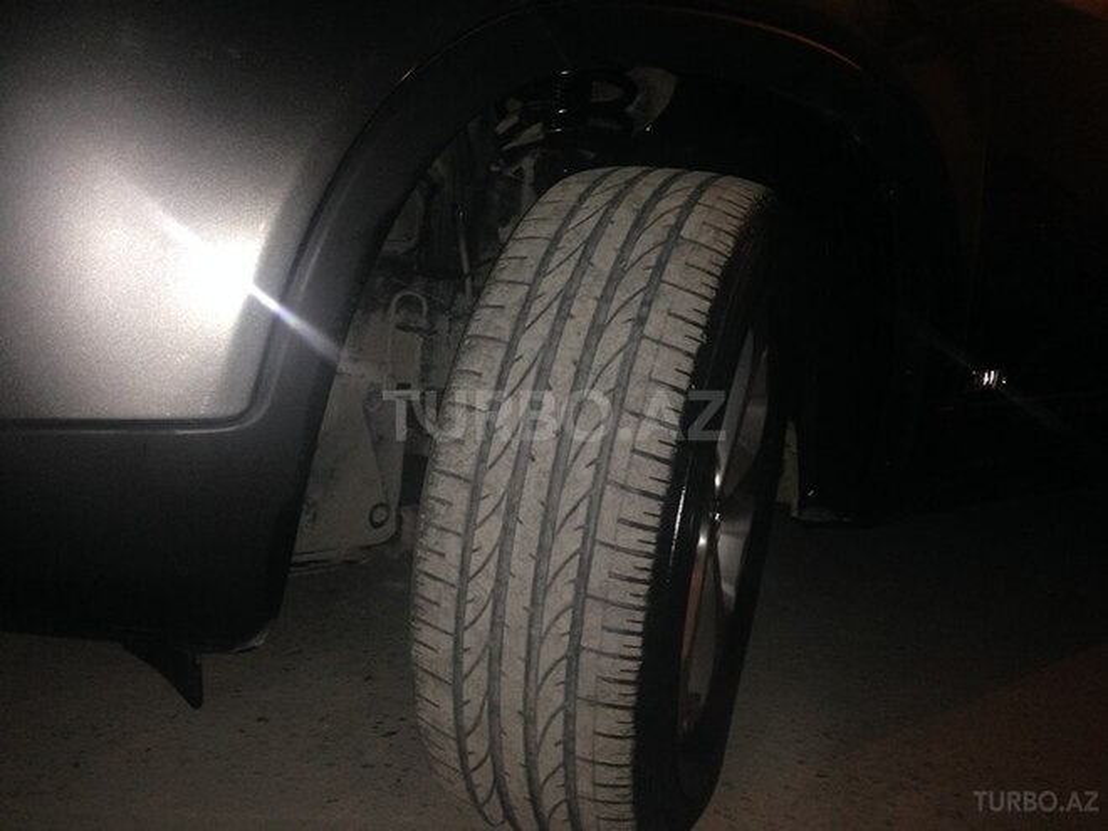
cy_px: 416
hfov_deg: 55.4
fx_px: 1056
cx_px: 554
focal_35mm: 33
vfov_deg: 42.9
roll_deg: -4.5
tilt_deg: -7.1
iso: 160
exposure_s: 1/16
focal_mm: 4.12
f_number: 2.4
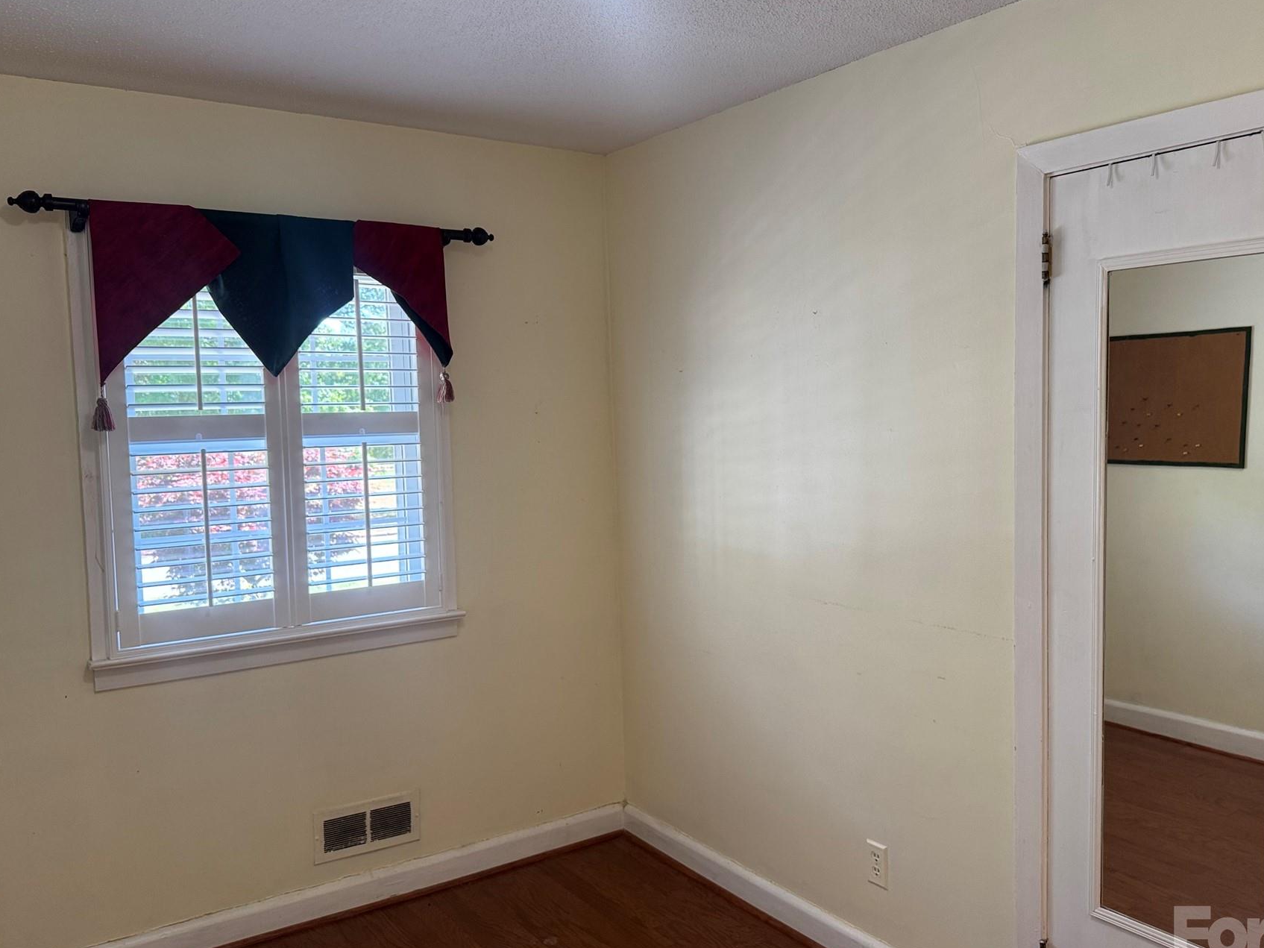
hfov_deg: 61.7
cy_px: 480
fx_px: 1059
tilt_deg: -4.7
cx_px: 648
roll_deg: +1.4
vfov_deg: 48.2
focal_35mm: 29
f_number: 1.78
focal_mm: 6.76
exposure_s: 1/60
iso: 125
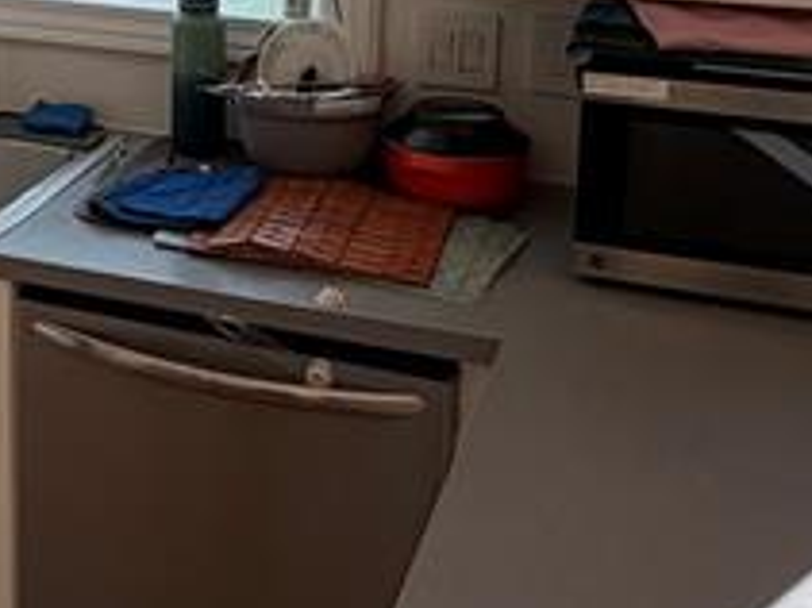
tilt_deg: -9.0
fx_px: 1594
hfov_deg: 26.8
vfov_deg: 20.5
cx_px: -19
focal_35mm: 68
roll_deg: +0.7
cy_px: -81
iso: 64
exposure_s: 1/502
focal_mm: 2.22
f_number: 2.2
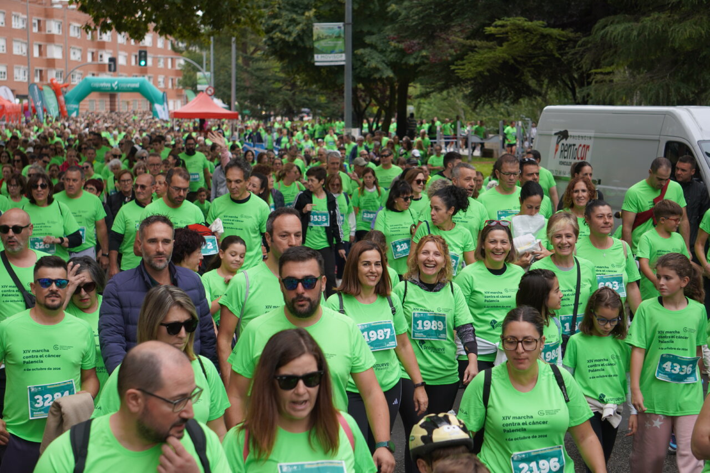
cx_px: 355
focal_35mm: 82
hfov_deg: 24.6
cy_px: 236
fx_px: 1627
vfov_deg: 16.5
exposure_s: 1/160
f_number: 4.5
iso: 100
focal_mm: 55
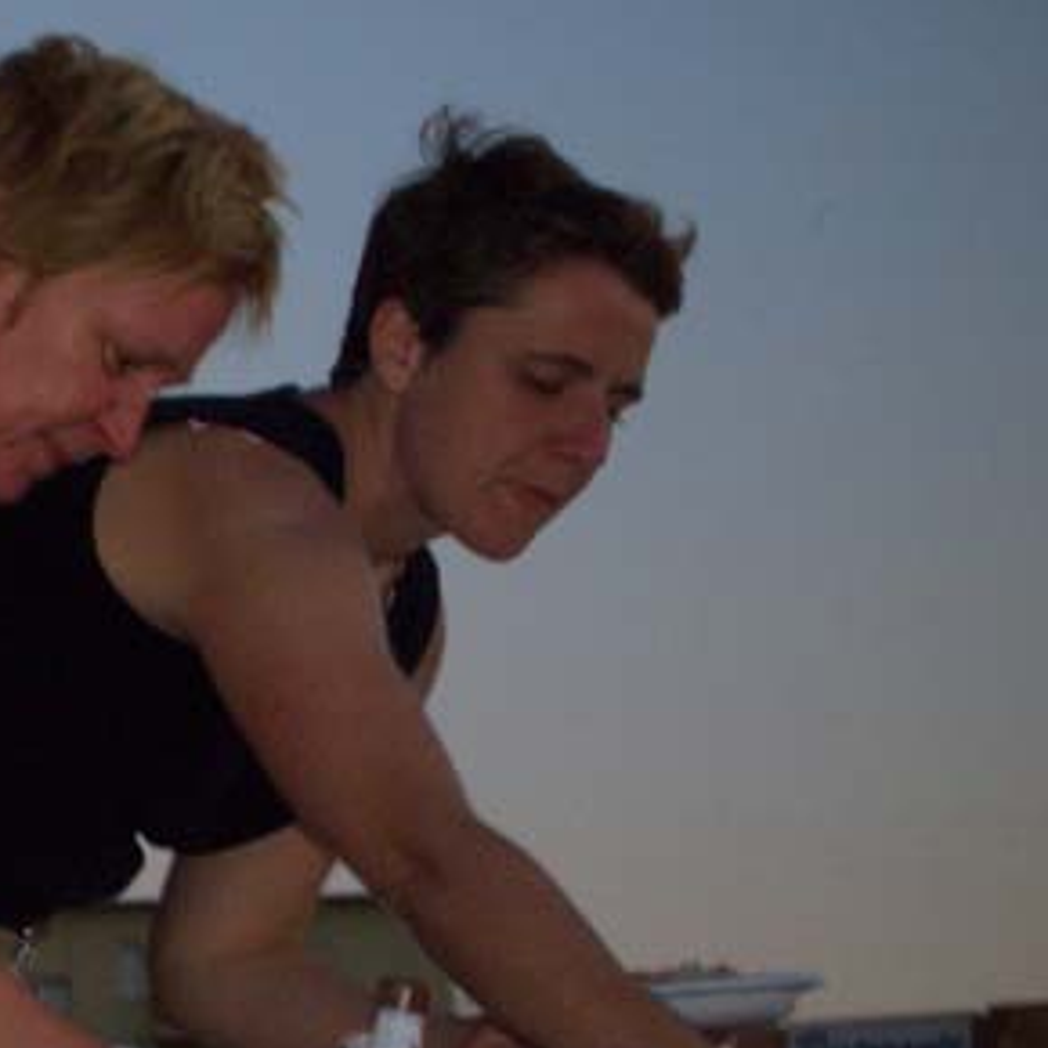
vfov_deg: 9.9
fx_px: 6028
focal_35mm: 176
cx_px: 83
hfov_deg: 9.9
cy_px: 649
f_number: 4.8
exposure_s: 1/60
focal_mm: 17.4
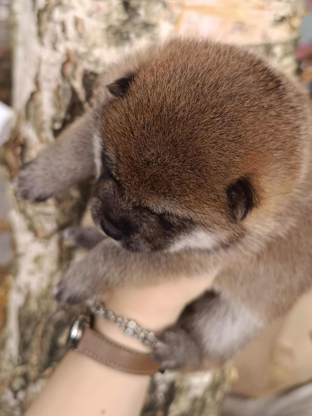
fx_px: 288
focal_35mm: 24
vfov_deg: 71.6
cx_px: 156
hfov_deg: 56.8
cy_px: 208
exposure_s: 1/101
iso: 79
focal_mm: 6.14
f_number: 1.65
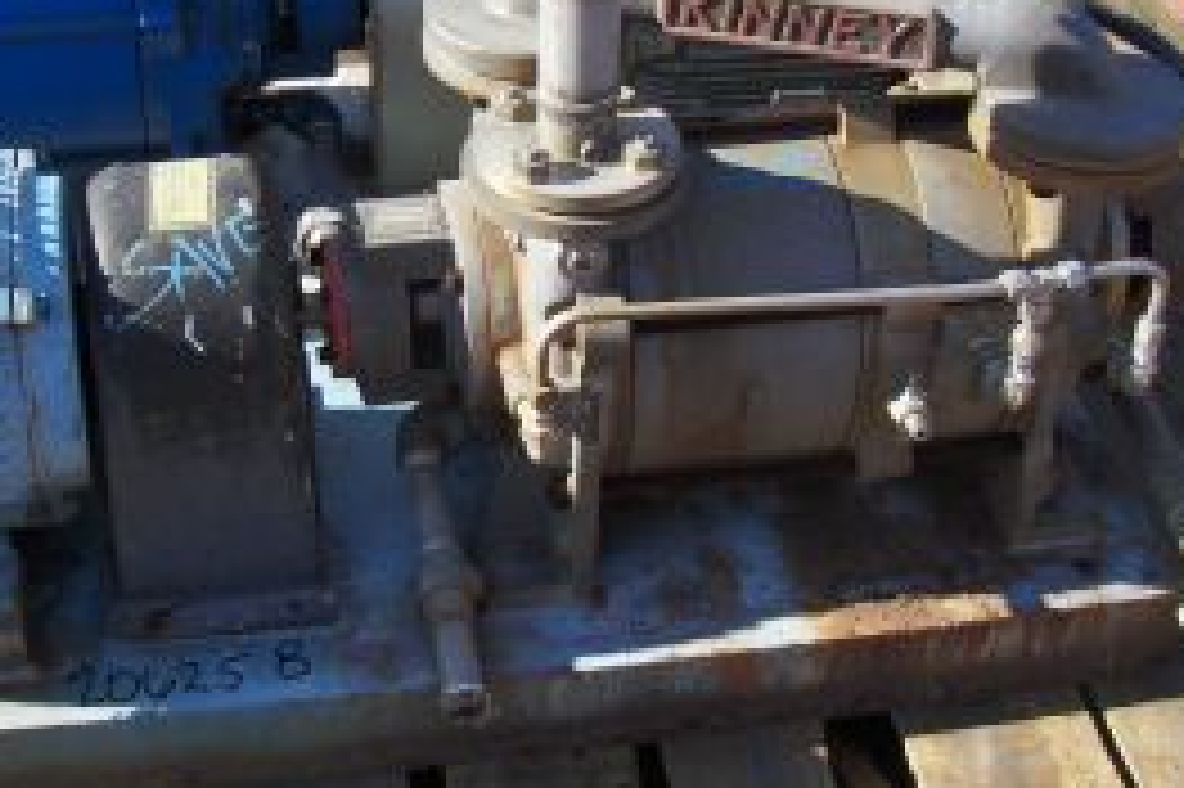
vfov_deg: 20.8
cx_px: 351
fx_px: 2136
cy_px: 290
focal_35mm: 65
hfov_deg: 30.6
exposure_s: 1/495
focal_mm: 6.5
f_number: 3.5
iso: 100
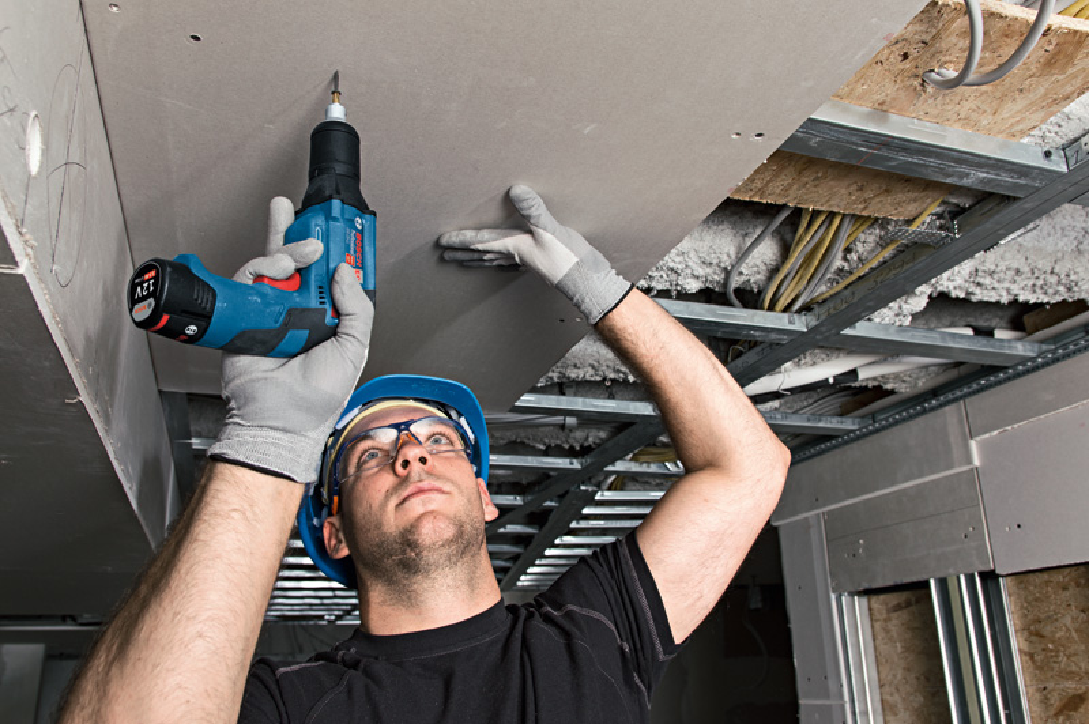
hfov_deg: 62.0
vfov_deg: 43.5
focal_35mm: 30
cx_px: 544
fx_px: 907
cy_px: 362
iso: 100
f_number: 5
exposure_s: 1/100
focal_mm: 20
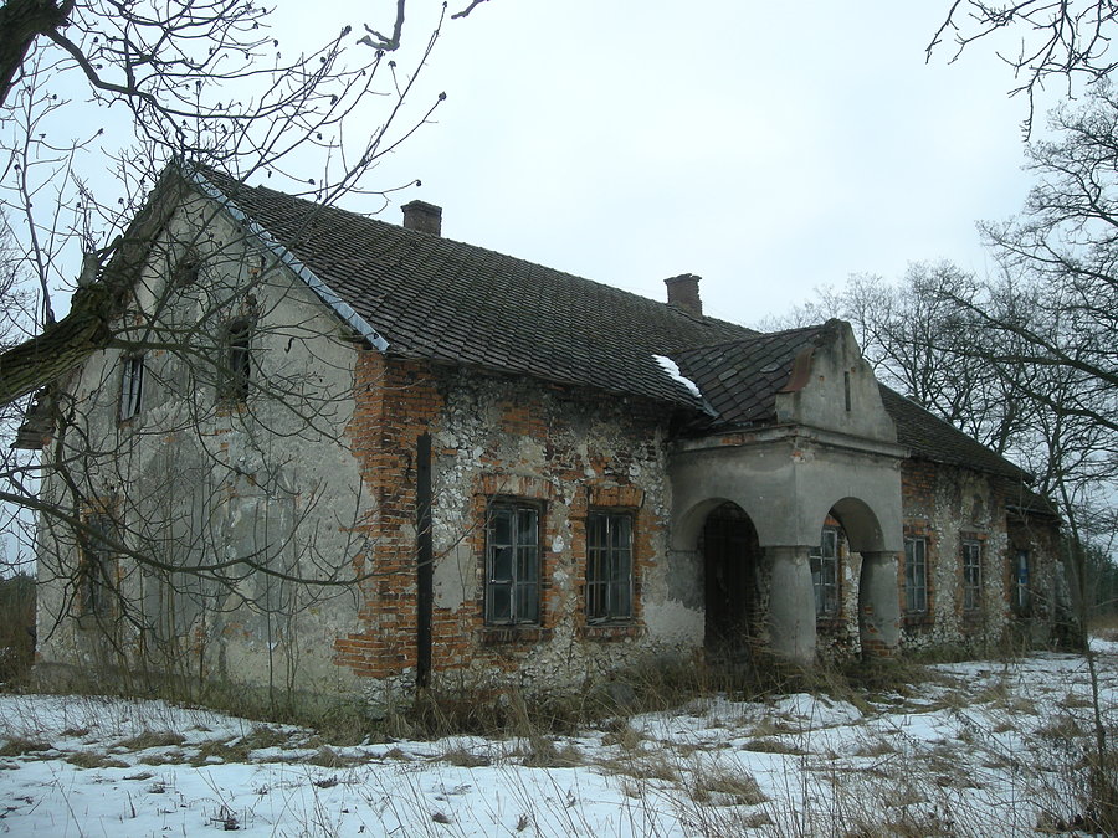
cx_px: 559
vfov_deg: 40.7
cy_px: 419
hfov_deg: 52.6
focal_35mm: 35
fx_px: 1130
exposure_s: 1/210
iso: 50
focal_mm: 5.7
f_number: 2.8
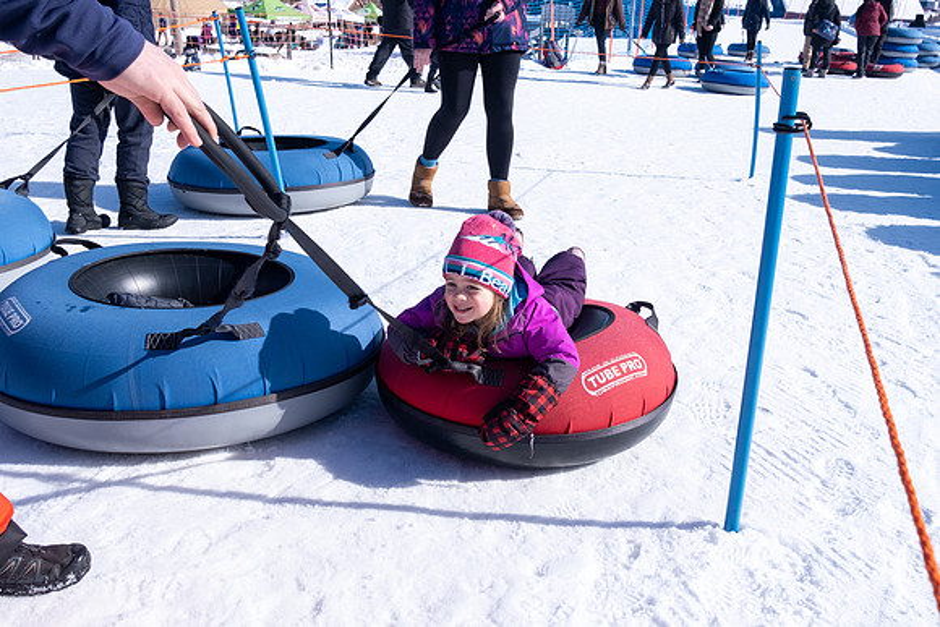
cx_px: 506
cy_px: 328
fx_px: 971
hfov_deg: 51.6
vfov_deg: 35.8
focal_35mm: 37
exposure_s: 1/1000
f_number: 6.4
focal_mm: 16
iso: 320
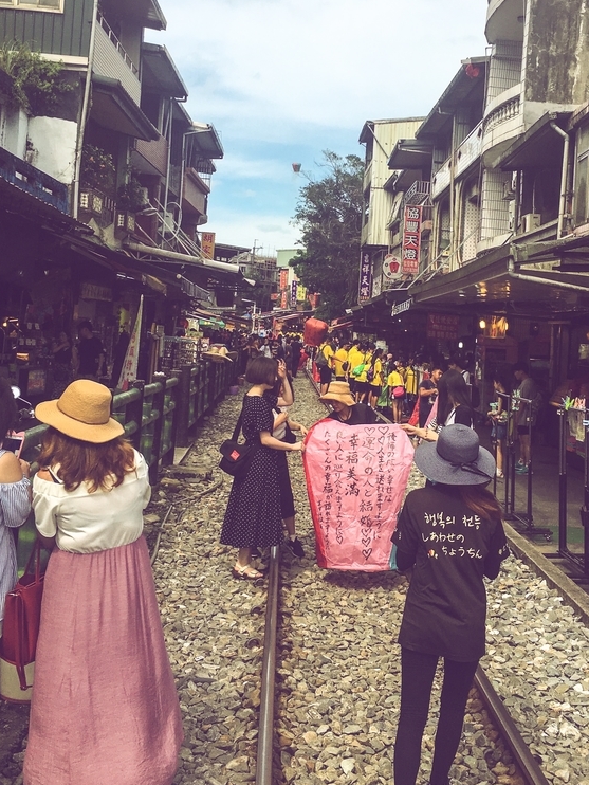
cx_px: 358
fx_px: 907
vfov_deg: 46.5
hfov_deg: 35.8
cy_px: 314
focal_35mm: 40
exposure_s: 1/1400
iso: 25
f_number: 2.2
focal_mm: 4.15
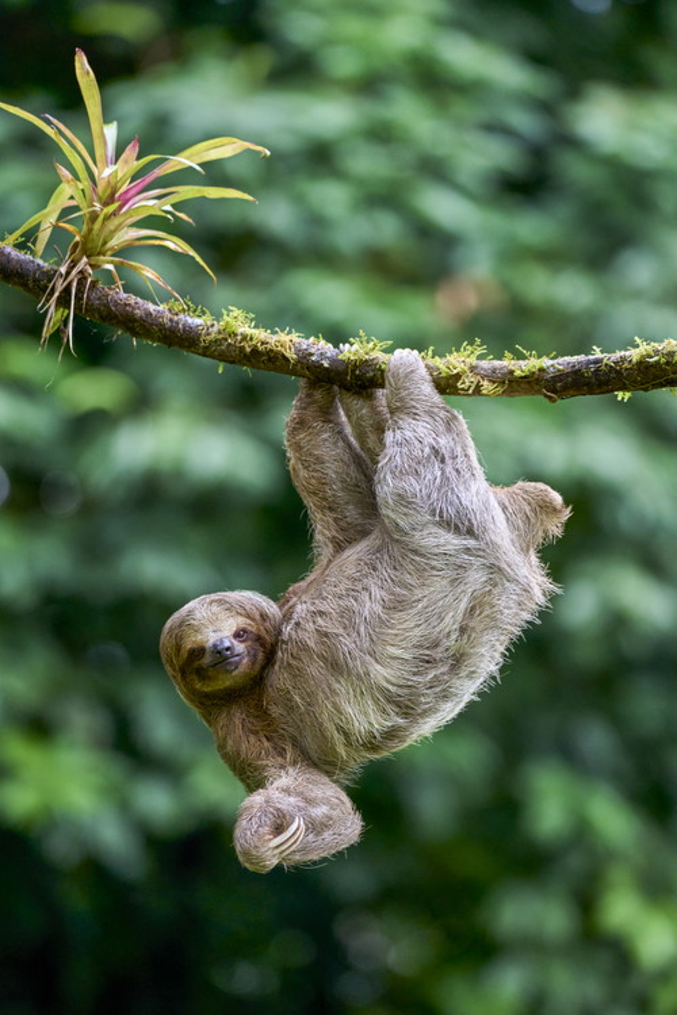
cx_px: 338
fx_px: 8123
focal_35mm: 288
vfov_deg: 7.2
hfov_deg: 4.8
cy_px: 508
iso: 4000
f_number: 5.6
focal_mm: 288
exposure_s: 1/320
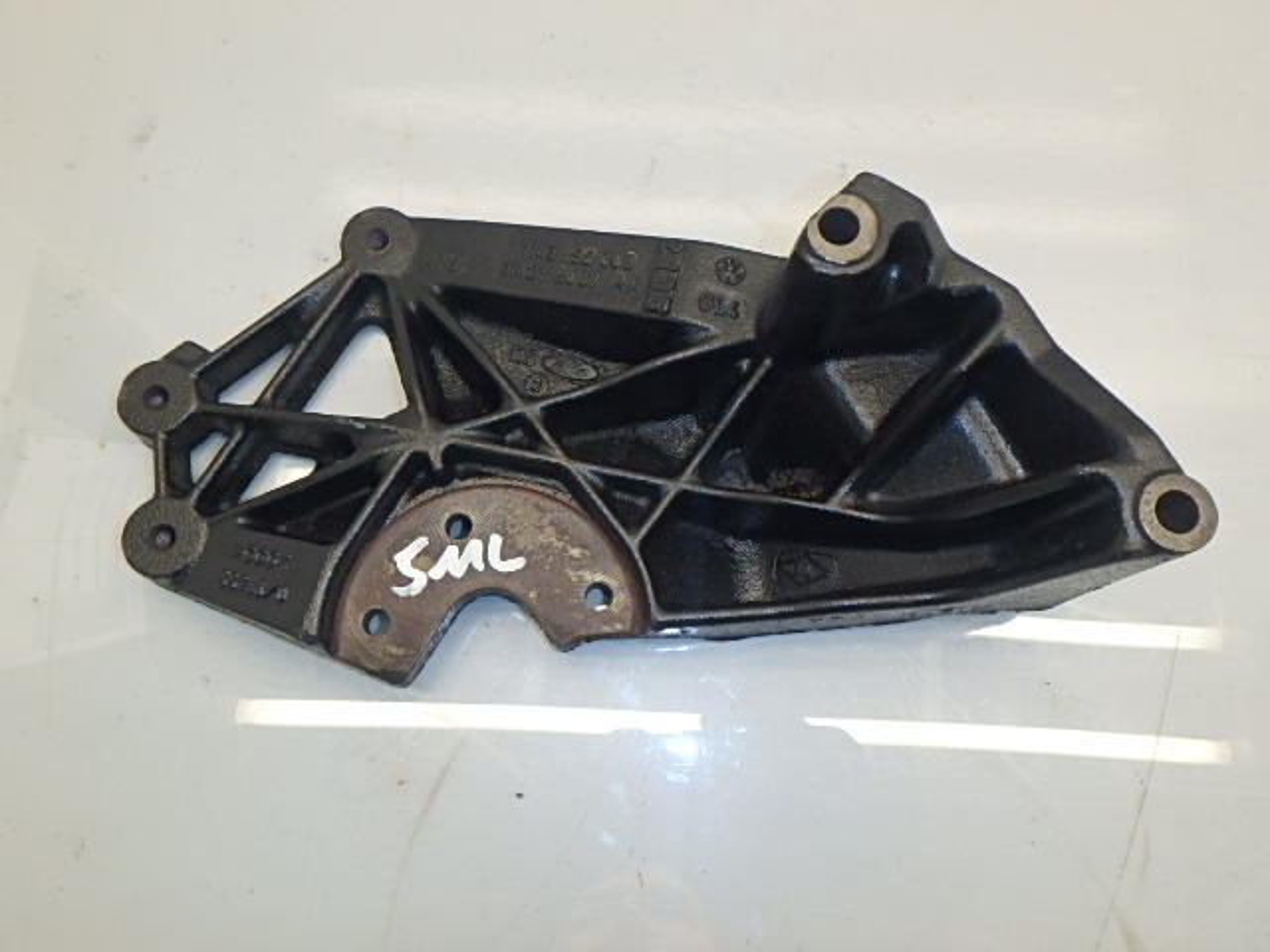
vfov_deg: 48.2
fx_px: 1064
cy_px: 476
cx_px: 635
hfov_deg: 61.7
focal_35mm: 29
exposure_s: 1/50
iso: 200
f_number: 4.6
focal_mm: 5.2
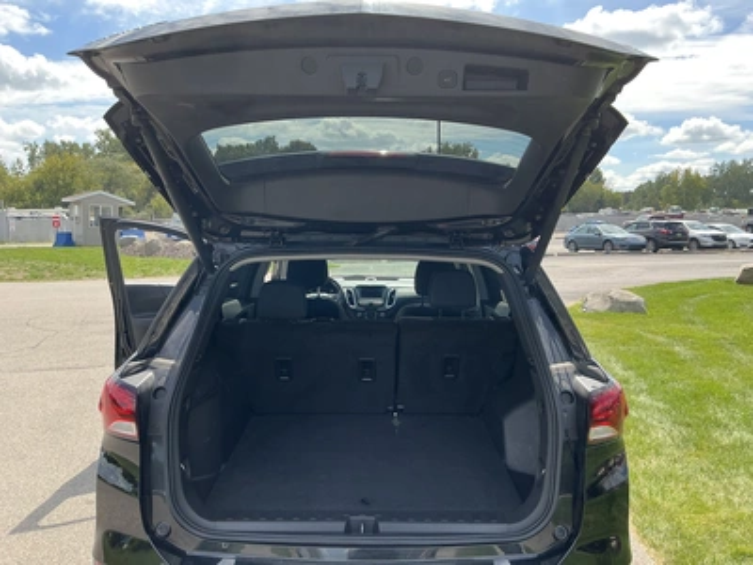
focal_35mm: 28
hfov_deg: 63.4
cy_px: 282
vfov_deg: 49.7
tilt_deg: -2.3
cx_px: 376
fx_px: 609
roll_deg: +0.4
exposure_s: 1/504
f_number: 1.8
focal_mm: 3
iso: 25
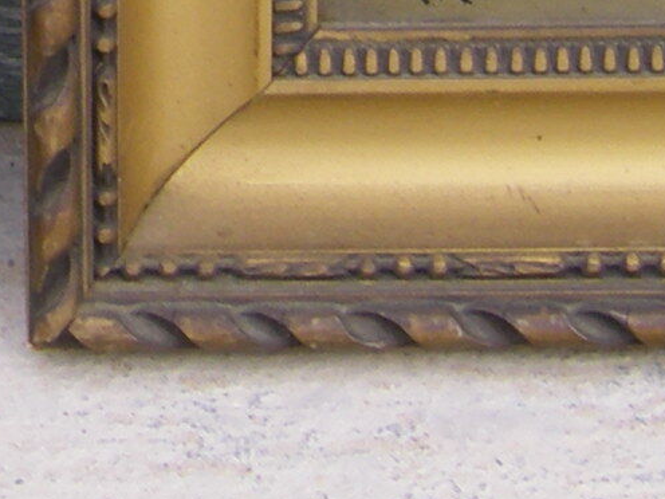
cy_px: -504
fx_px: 4803
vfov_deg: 5.8
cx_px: -162
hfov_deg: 7.8
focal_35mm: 250
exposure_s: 1/125
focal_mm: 6.3
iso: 64
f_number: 3.5
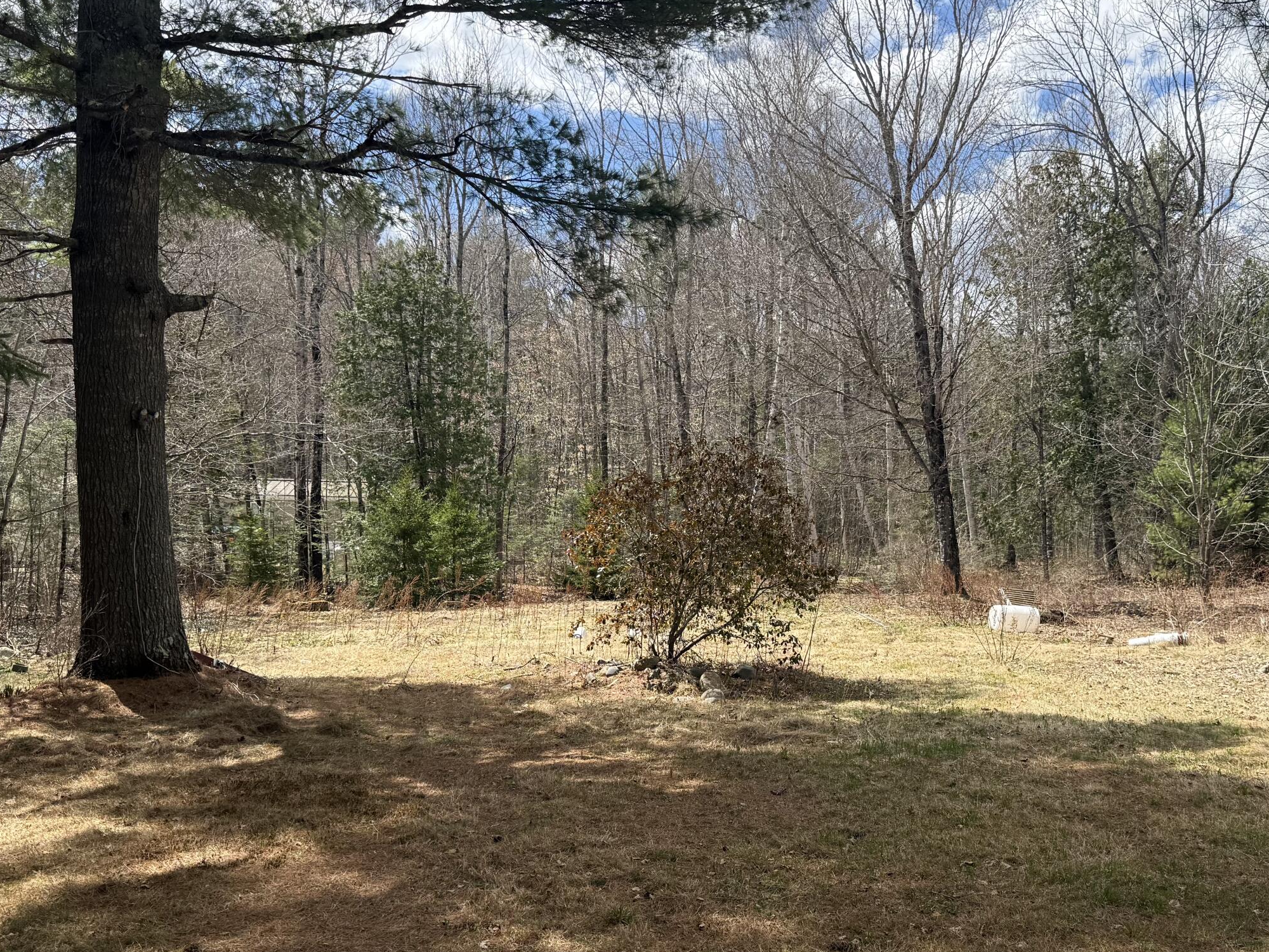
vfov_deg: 39.5
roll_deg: -1.4
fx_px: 1320
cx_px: 775
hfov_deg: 50.9
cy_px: 568
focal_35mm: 36
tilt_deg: -0.1
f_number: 1.78
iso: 100
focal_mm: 6.76
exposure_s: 1/2801
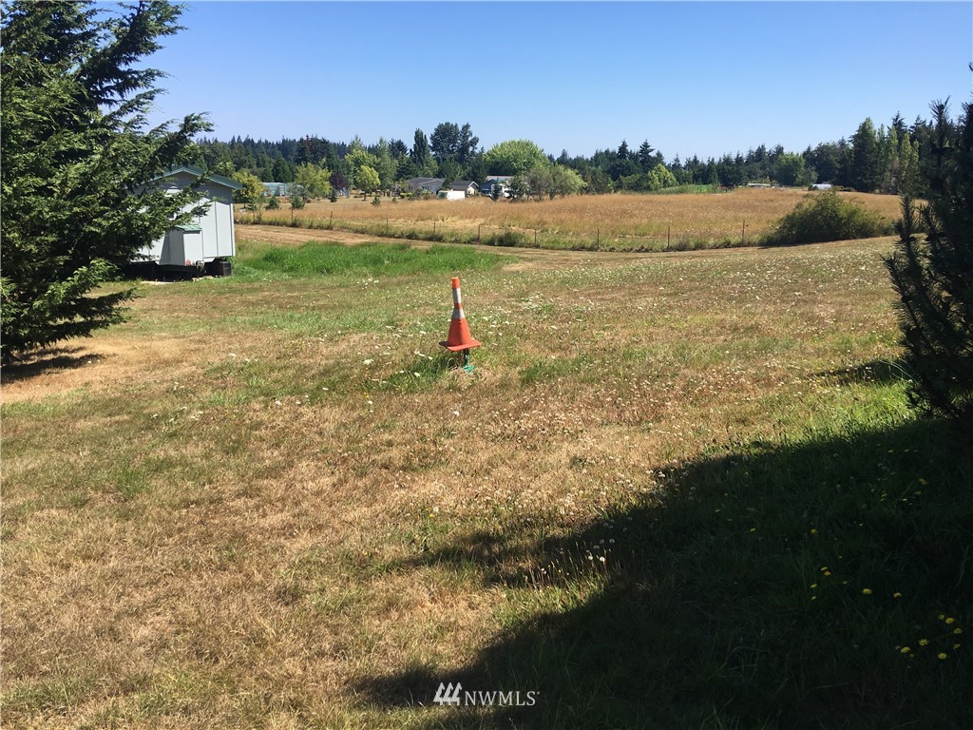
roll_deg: -1.1
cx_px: 486
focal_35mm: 29
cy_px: 365
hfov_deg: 61.7
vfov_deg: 48.2
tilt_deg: -11.9
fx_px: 815
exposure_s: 1/1374
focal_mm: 4.15
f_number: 2.2
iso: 25
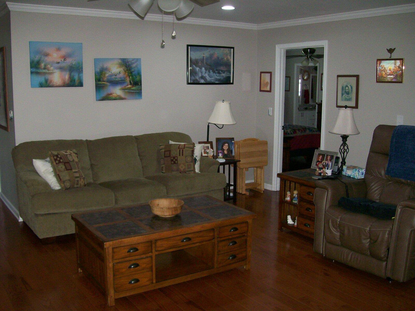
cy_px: 156
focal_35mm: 36
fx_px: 432
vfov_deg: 39.7
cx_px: 208
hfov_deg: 51.4
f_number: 2.7
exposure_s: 1/64
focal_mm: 6
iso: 140
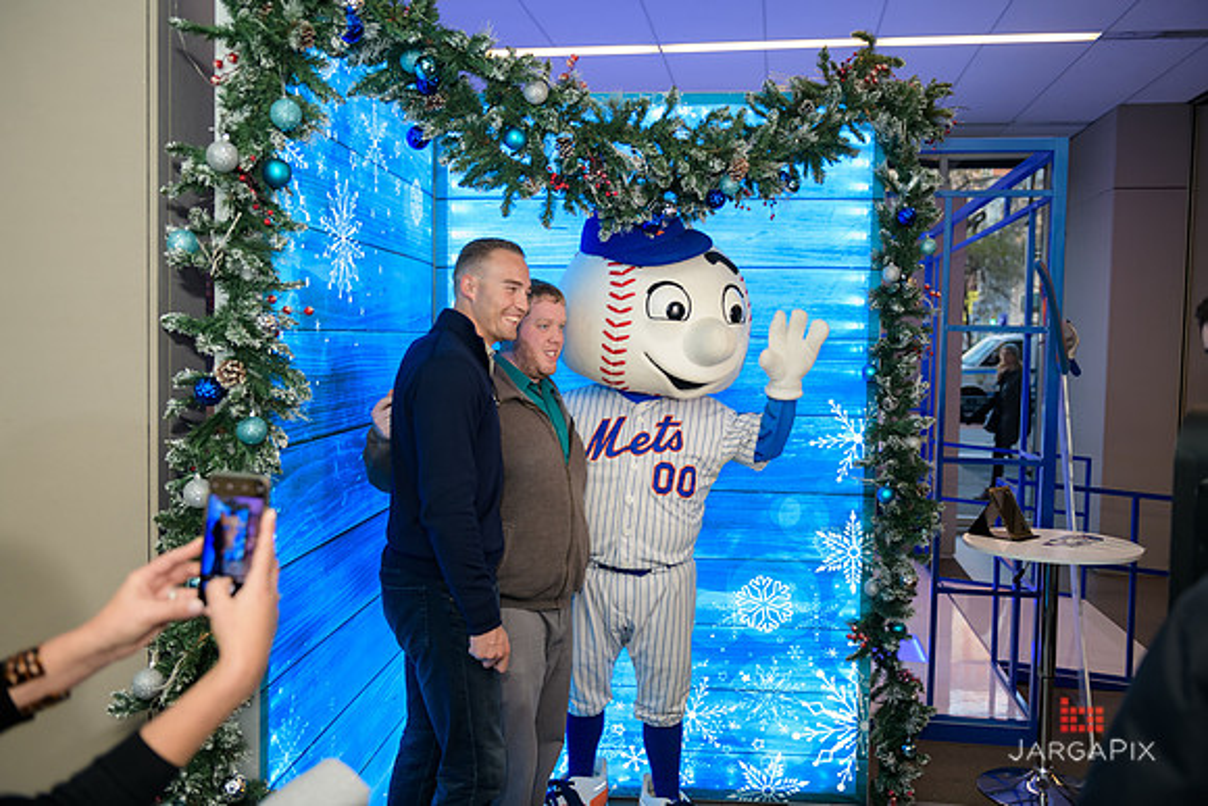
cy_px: 403
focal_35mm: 32
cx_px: 604
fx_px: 1074
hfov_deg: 58.7
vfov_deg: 41.1
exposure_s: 1/125
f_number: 3.2
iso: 400
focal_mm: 32
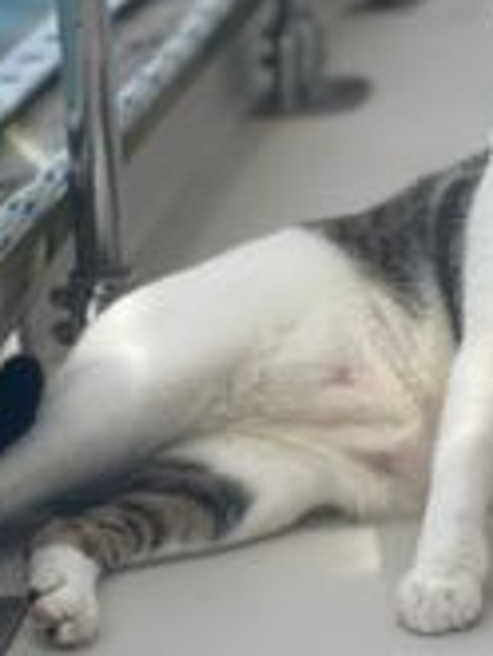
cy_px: 314
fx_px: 2940
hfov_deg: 9.6
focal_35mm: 155
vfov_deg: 12.7
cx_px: 410
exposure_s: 1/1845
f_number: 2.2
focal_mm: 7.5
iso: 32
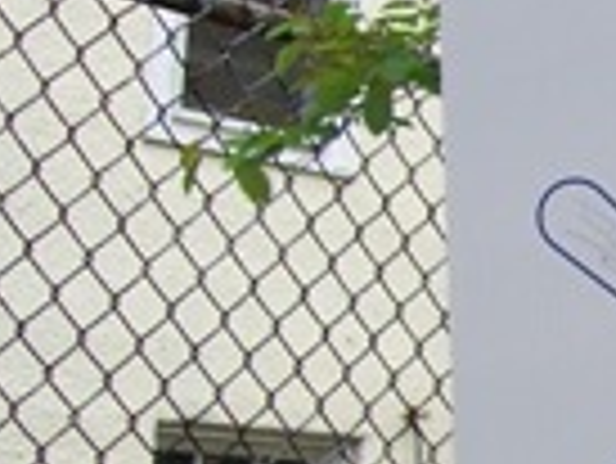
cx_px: 1151
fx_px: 2422
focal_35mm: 136
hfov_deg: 13.0
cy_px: 466
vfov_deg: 10.8
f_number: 2.7
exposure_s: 1/90
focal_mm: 5.6
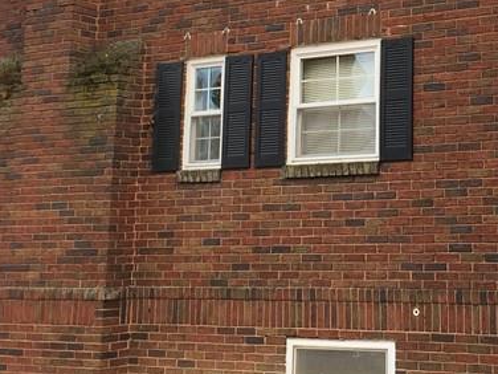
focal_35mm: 79
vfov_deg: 18.3
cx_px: 434
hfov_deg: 24.1
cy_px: 31
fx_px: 1137
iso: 25
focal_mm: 4.15
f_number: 2.2
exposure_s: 1/455
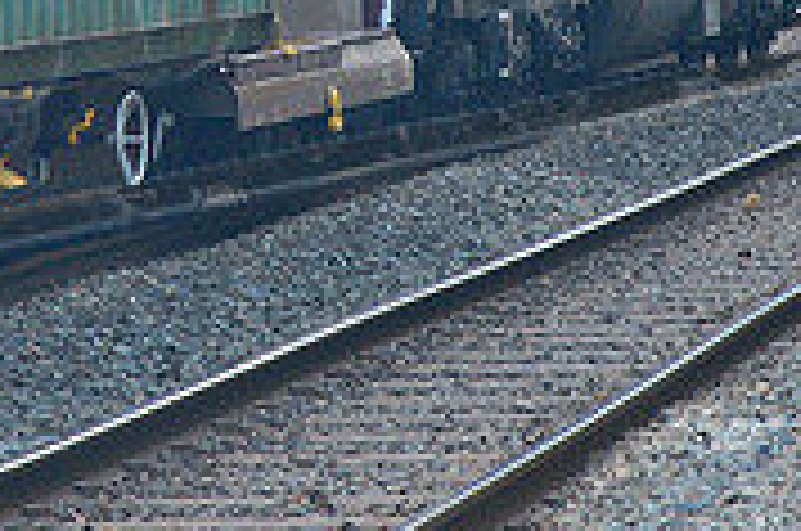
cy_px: -220
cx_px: 198
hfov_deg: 7.5
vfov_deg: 5.0
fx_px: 6086
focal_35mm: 274
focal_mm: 56
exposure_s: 1/125
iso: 450
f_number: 4.5
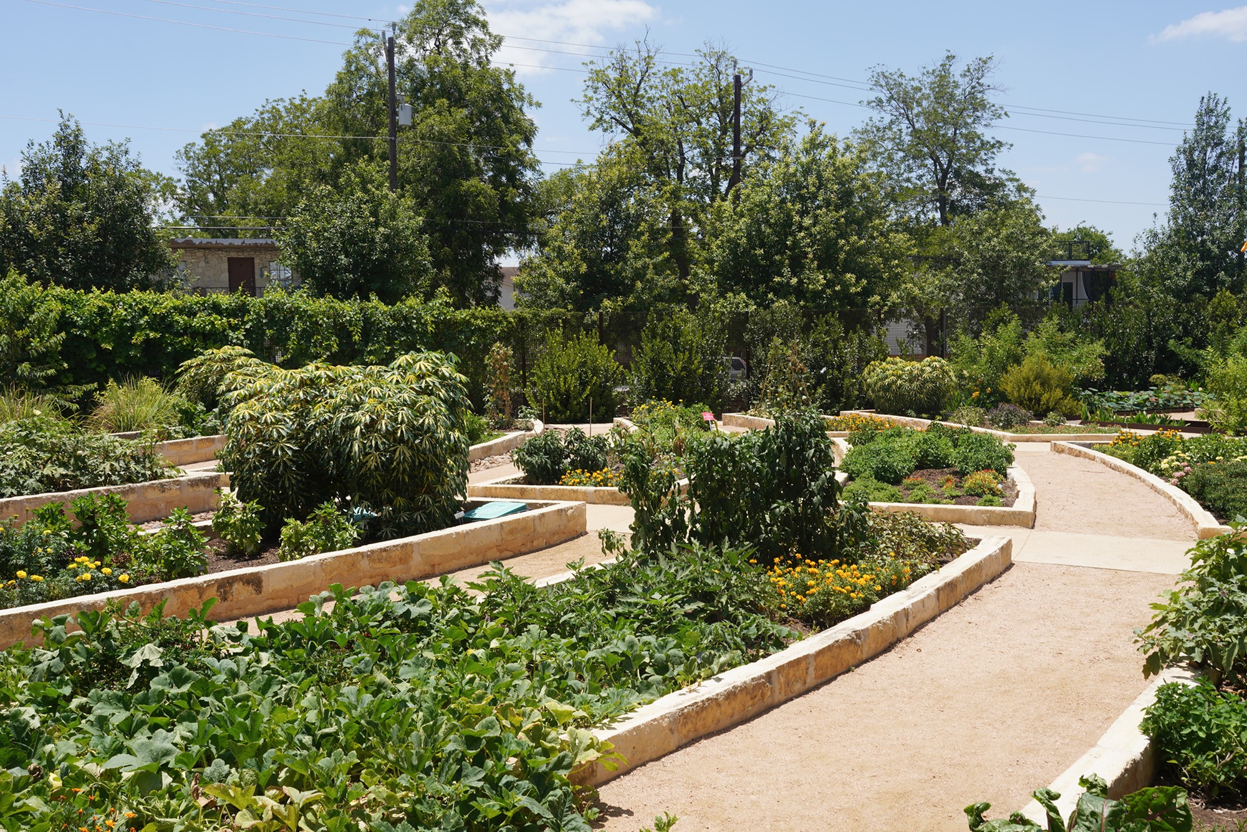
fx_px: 1143
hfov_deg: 57.2
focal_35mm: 33
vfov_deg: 40.0
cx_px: 624
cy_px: 416
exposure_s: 1/100
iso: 100
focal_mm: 33
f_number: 14
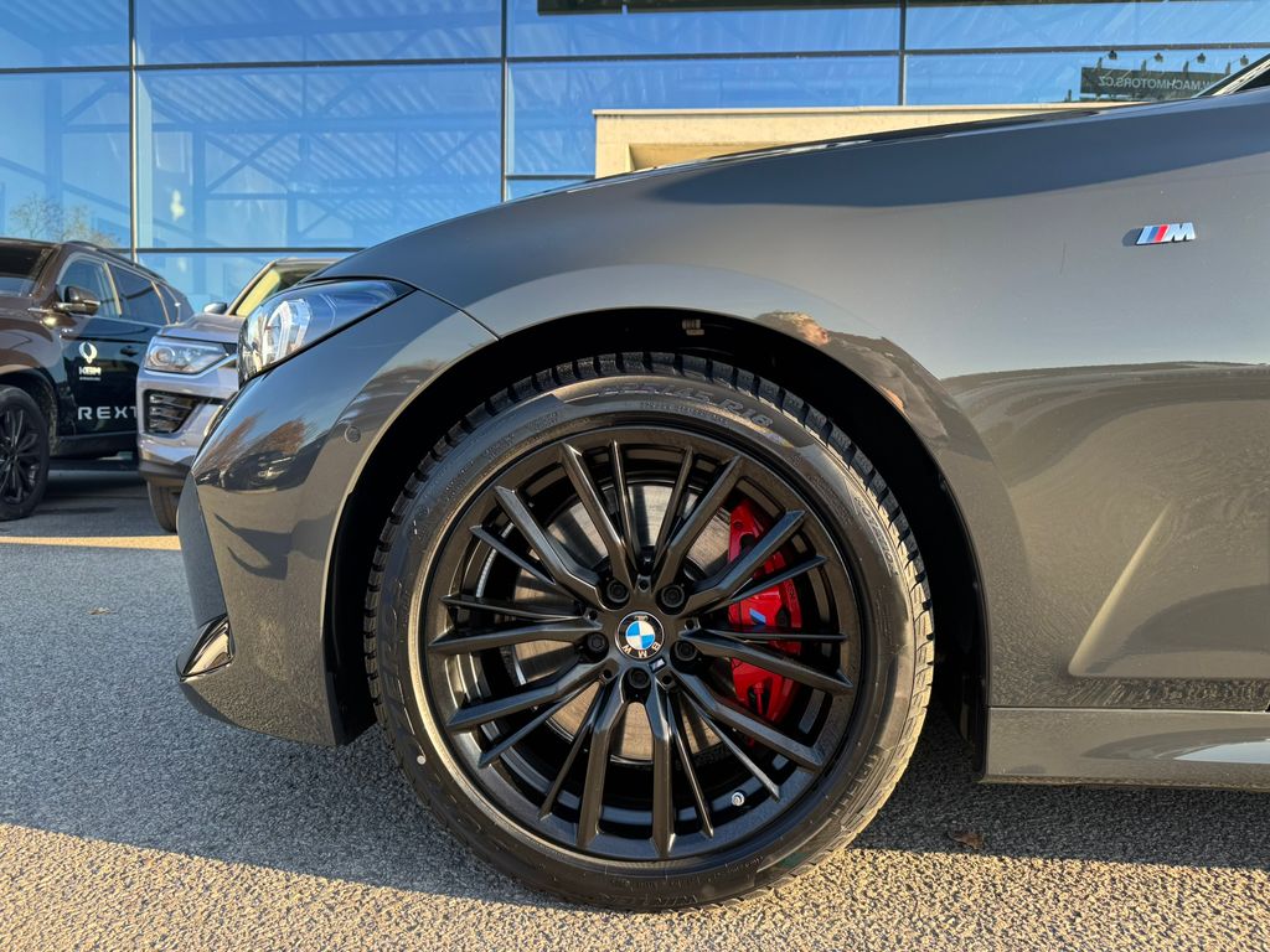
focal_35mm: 24
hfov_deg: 71.6
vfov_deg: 56.8
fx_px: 881
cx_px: 635
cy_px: 476
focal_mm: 6.76
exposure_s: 1/320
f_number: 1.78
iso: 80
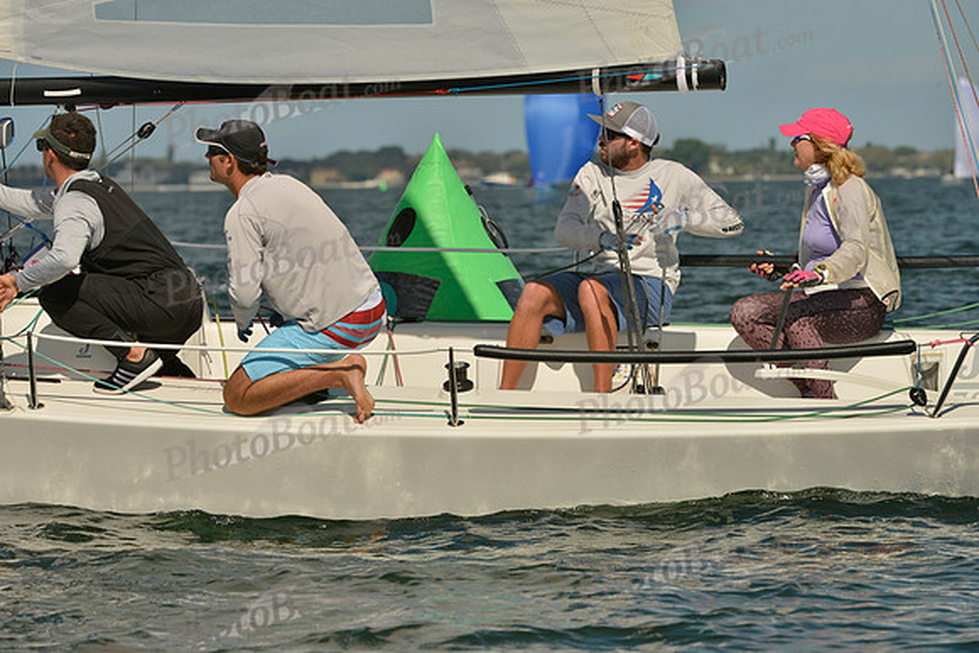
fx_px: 8432
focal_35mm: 310
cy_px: 326
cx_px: 490
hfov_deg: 6.6
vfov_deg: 4.4
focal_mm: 310
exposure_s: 1/1000
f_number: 11
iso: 280
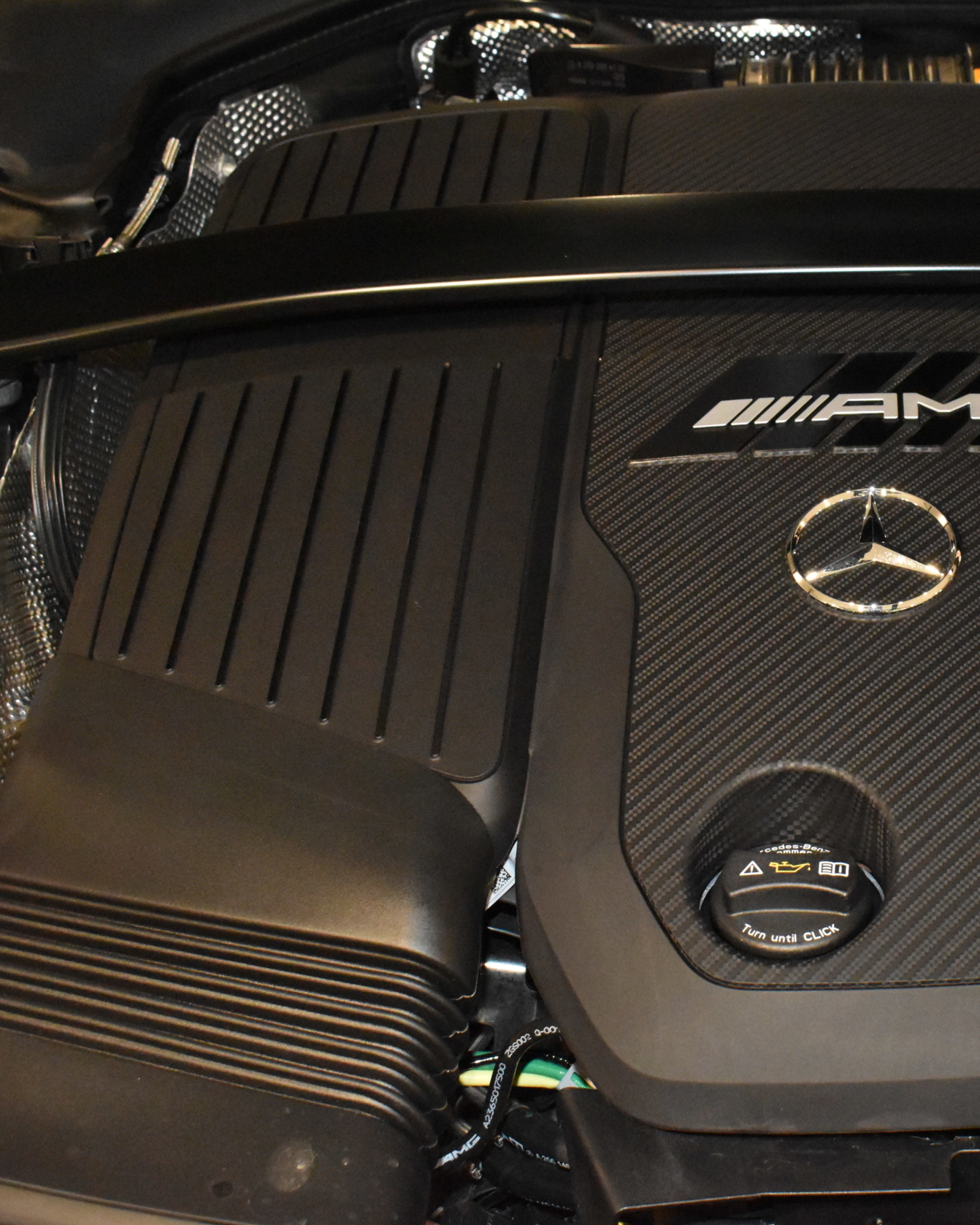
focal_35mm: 54
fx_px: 1947
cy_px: 621
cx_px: 901
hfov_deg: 27.2
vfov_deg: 34.9
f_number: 8
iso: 6400
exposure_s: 1/60
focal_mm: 25
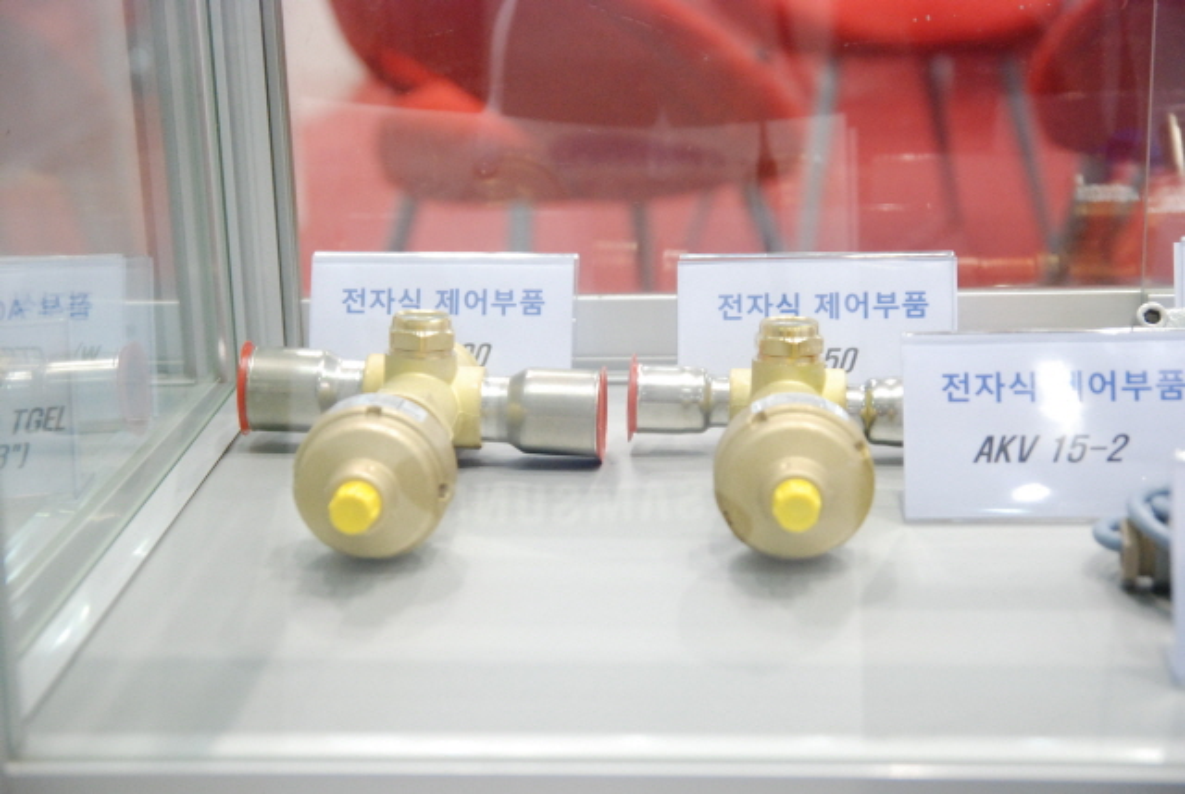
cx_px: 592
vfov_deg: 28.2
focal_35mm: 48
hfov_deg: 41.1
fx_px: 1583
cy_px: 397
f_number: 3.2
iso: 1600
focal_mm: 32
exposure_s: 1/100
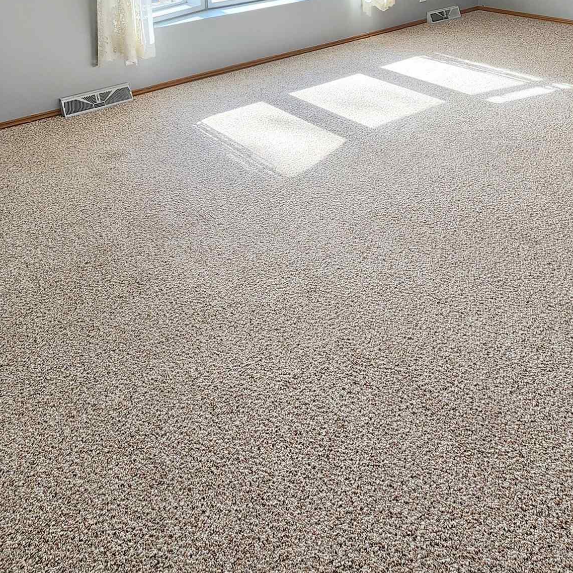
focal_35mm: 31
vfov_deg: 45.2
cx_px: 289
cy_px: 12
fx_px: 581
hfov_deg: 52.5
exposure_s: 1/60
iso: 80
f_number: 2.2
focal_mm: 2.2
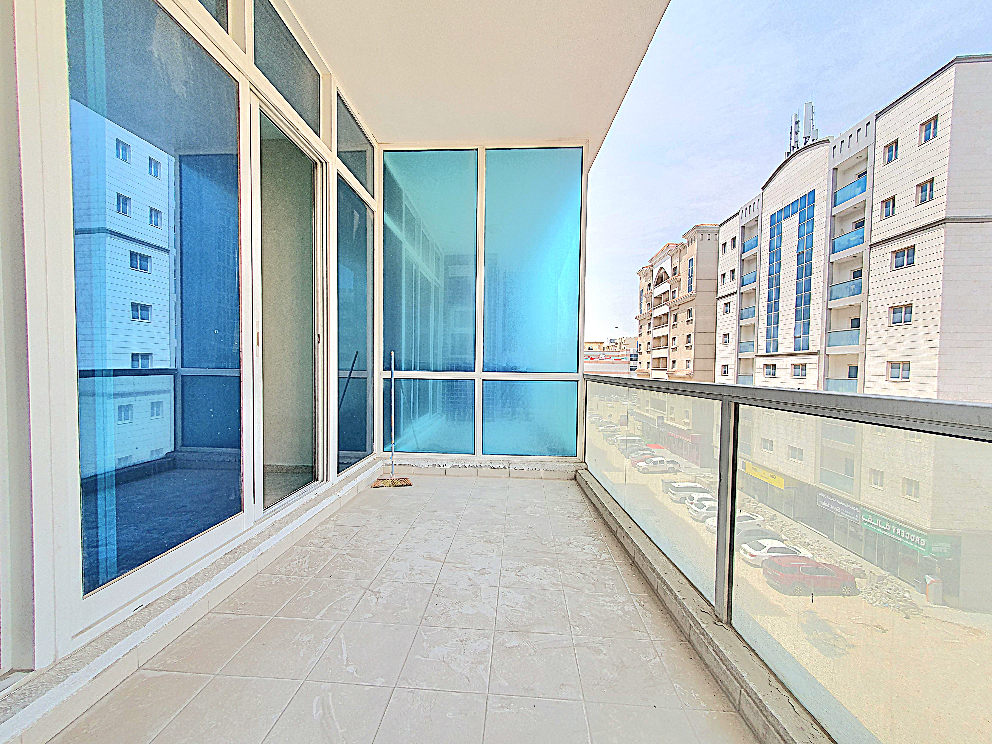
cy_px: 372
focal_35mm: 13
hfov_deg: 106.2
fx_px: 373
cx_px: 496
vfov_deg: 89.9
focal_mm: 1.8
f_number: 2.2
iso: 50
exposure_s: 1/200
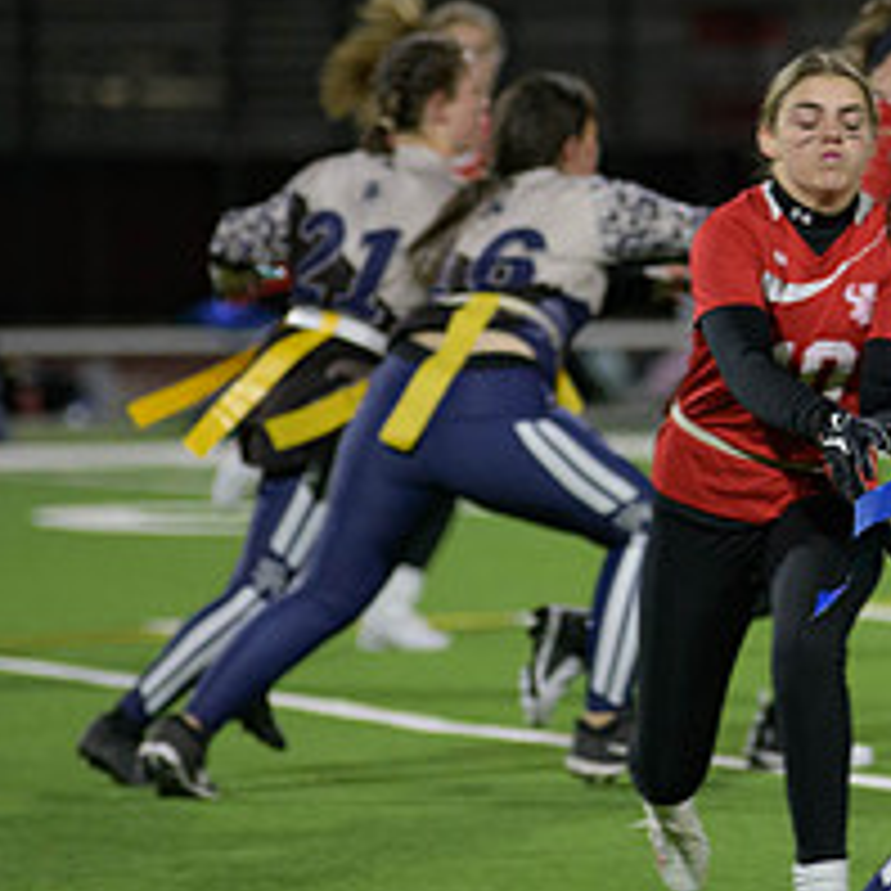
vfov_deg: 4.0
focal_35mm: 436
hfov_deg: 4.0
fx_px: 12697
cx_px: 832
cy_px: 286
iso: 2200
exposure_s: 1/640
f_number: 2.8
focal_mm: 175
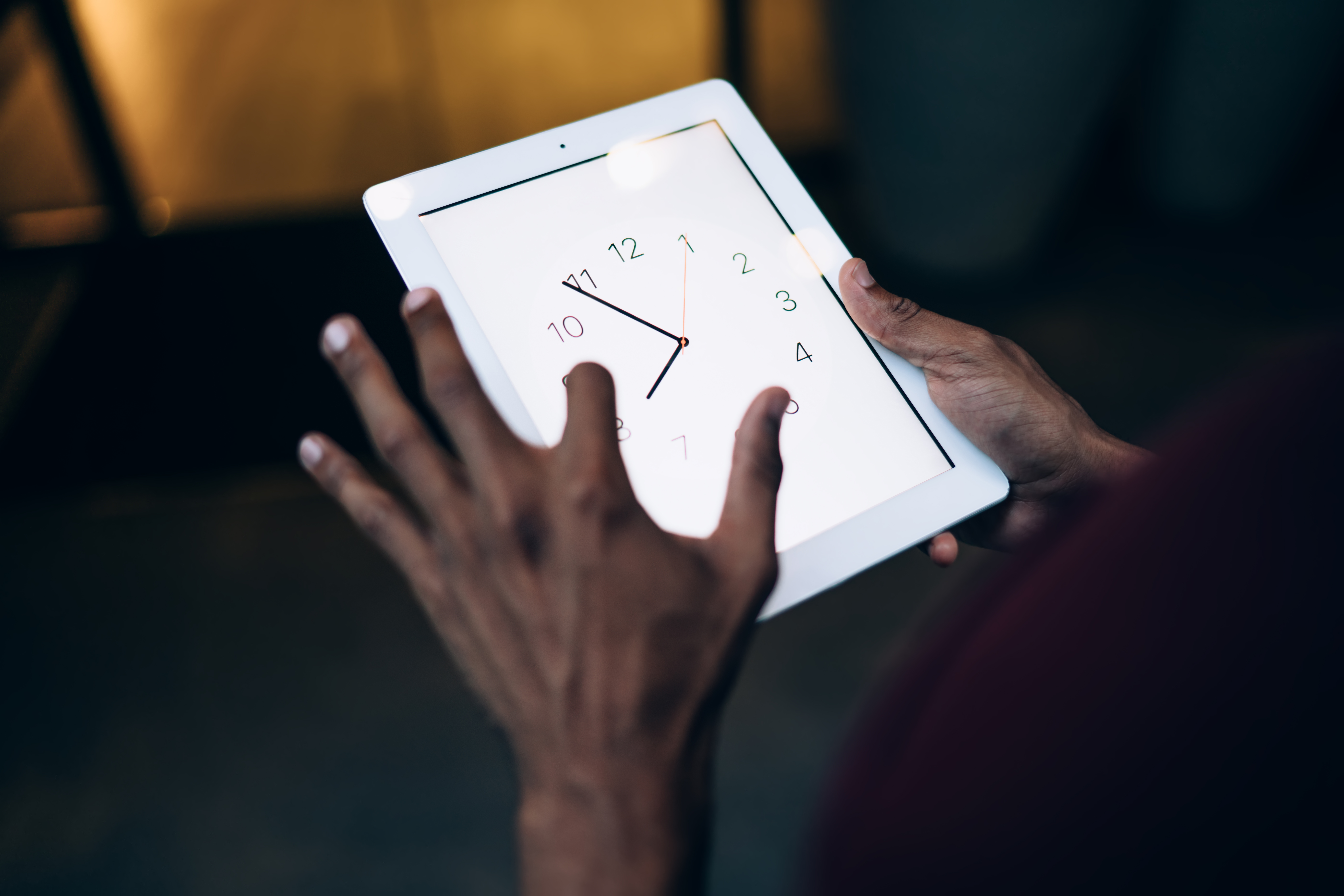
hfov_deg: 54.4
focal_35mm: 35
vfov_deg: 37.9
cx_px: 672
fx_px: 1307
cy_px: 448
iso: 160
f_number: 1.7
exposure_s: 1/250
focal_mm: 35
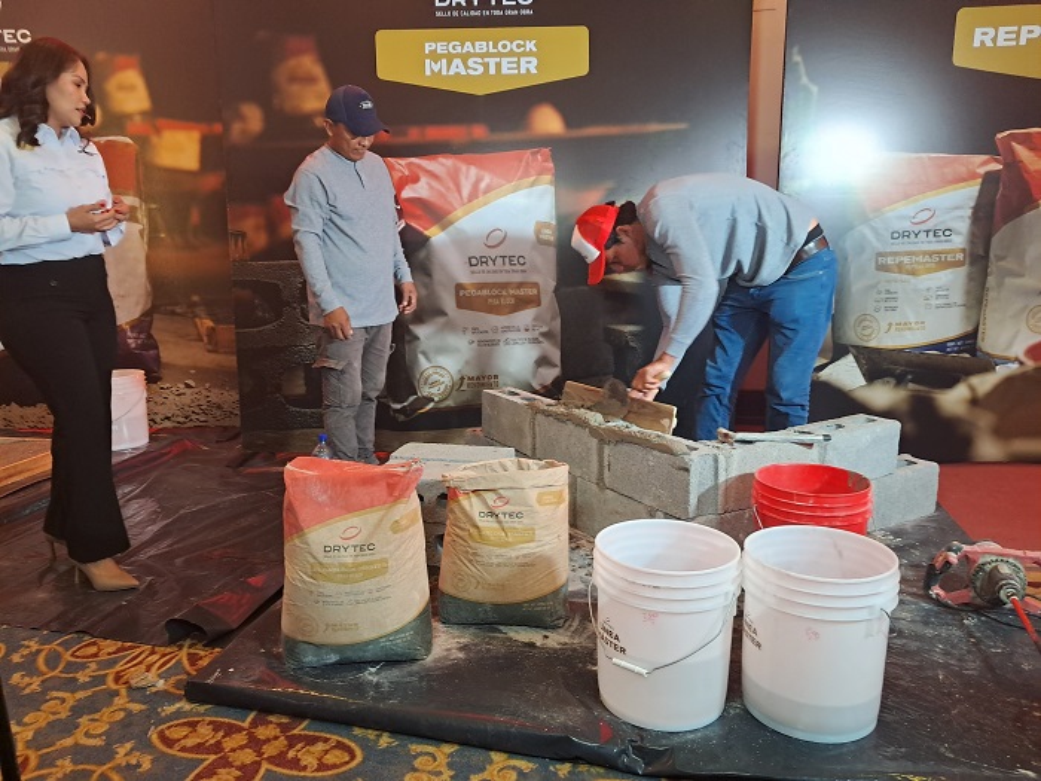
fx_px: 812
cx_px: 520
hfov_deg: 65.3
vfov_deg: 51.4
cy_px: 390
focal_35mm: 27
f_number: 1.8
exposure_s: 1/40
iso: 500
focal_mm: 4
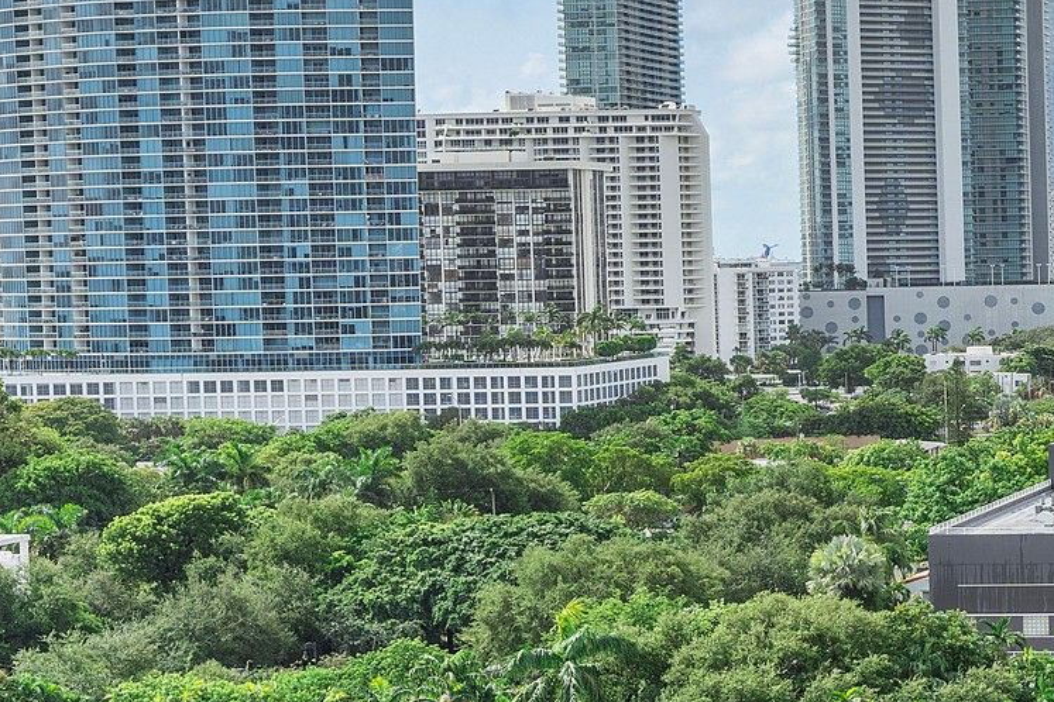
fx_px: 2635
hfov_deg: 20.5
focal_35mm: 90
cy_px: -81
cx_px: 1398
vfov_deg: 14.8
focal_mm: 28
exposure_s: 1/400
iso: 125
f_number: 10
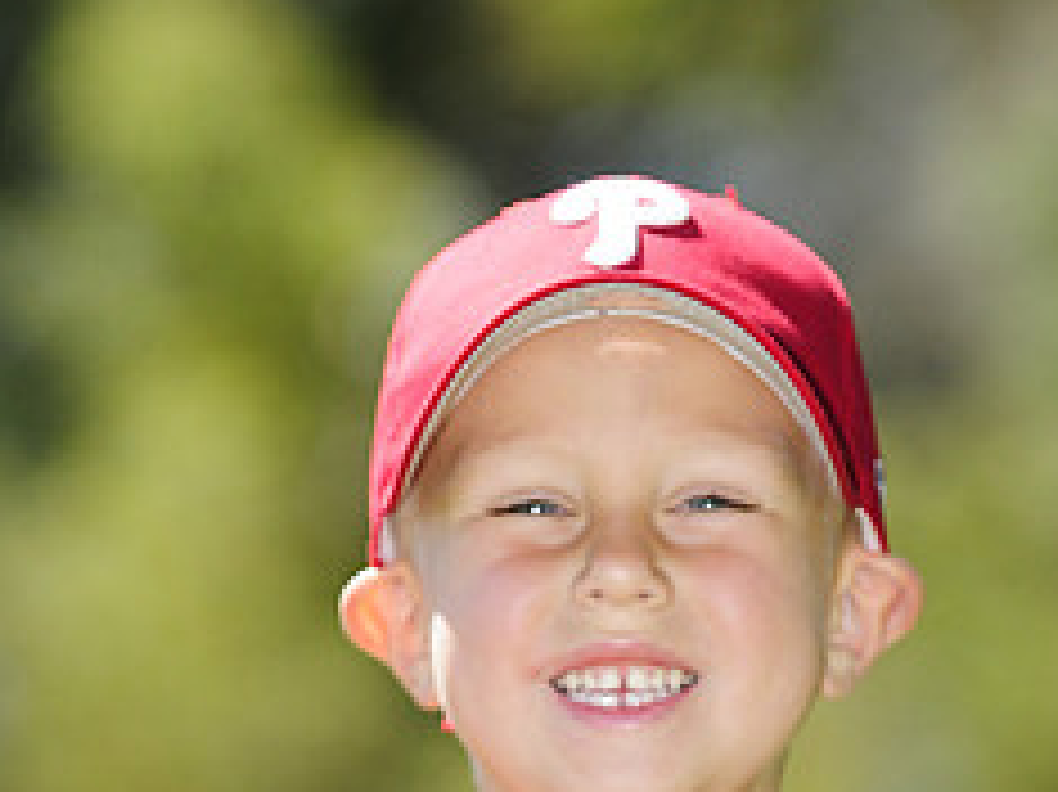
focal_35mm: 463
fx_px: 14144
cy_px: 1035
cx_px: 570
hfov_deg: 4.3
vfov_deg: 3.2
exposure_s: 1/1000
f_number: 3.5
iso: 200
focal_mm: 130
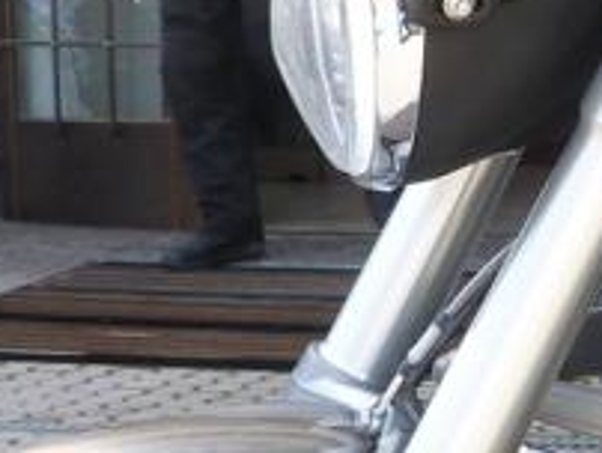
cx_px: 1076
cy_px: 265
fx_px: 2821
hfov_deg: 11.3
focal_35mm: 162
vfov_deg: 9.2
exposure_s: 1/125
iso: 100
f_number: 4
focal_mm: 5.6
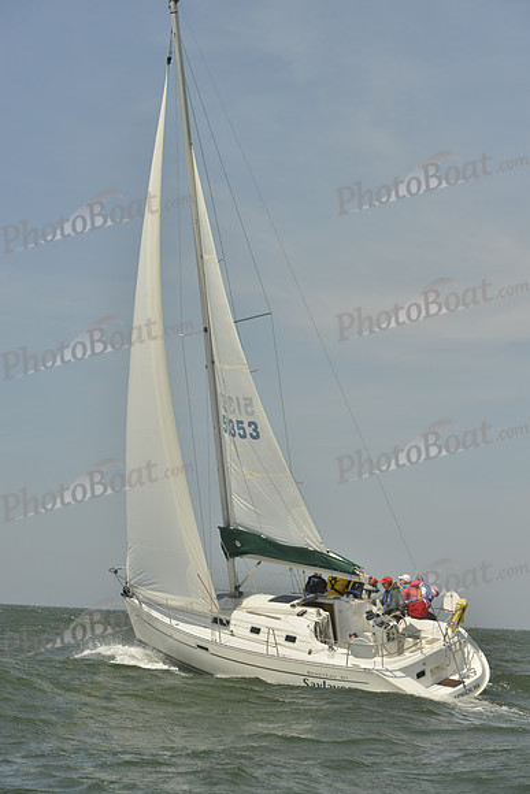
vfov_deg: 28.8
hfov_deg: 19.5
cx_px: 265
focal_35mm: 70
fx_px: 1545
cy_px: 397
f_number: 8
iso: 200
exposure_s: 1/1250
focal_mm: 70
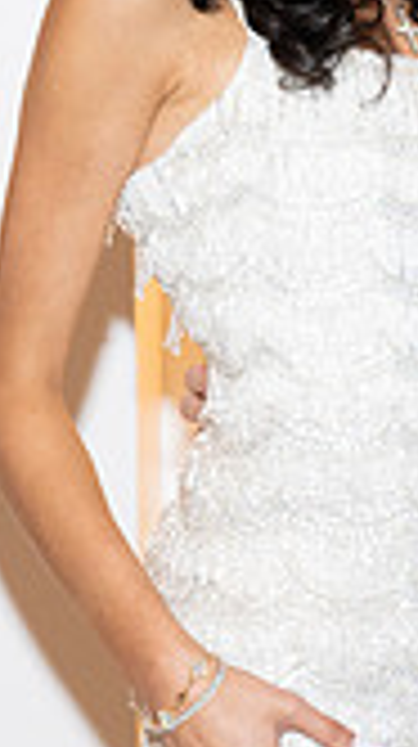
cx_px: 597
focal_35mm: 196
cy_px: 166
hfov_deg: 6.1
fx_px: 3874
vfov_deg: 11.0
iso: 1000
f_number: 5.6
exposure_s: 1/80
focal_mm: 46
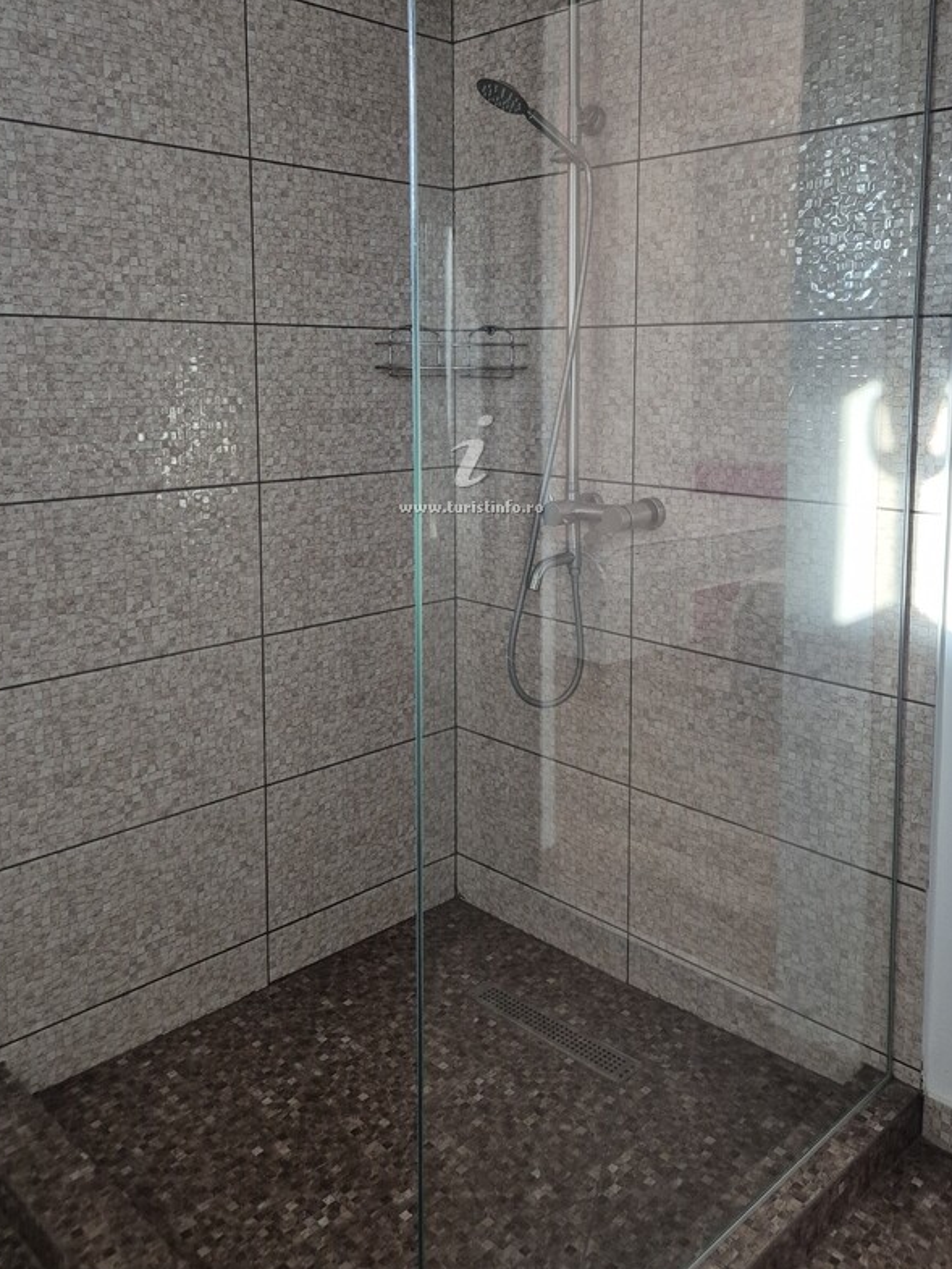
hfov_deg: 46.8
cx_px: 496
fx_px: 1100
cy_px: 487
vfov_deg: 59.3
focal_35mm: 30
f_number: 1.8
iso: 800
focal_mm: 5.4
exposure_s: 1/100
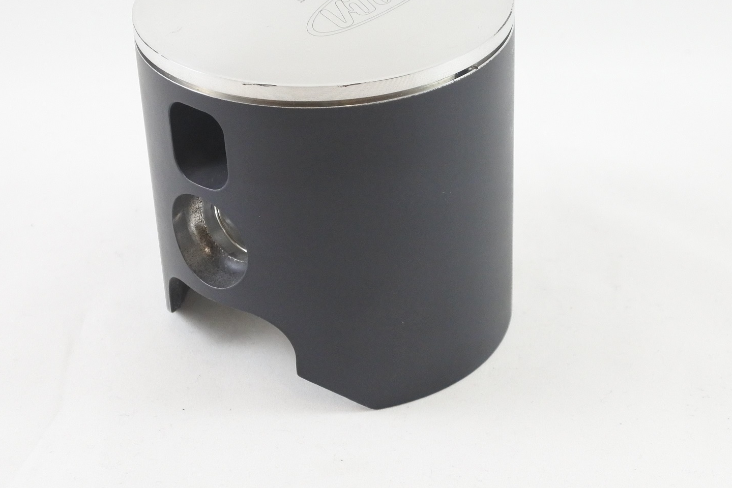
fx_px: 1179
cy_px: 171
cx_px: 329
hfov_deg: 34.5
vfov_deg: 23.3
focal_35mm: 58
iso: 640
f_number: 4.2
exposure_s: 1/125
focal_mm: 15
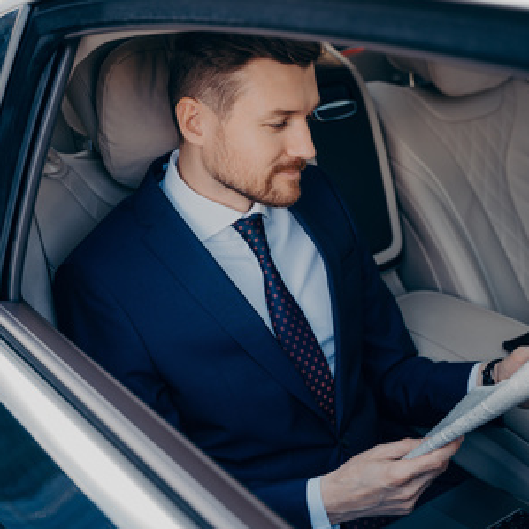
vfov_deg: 32.8
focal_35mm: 52
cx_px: 310
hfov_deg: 32.7
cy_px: 266
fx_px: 899
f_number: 2.8
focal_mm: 40
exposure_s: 1/250
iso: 400
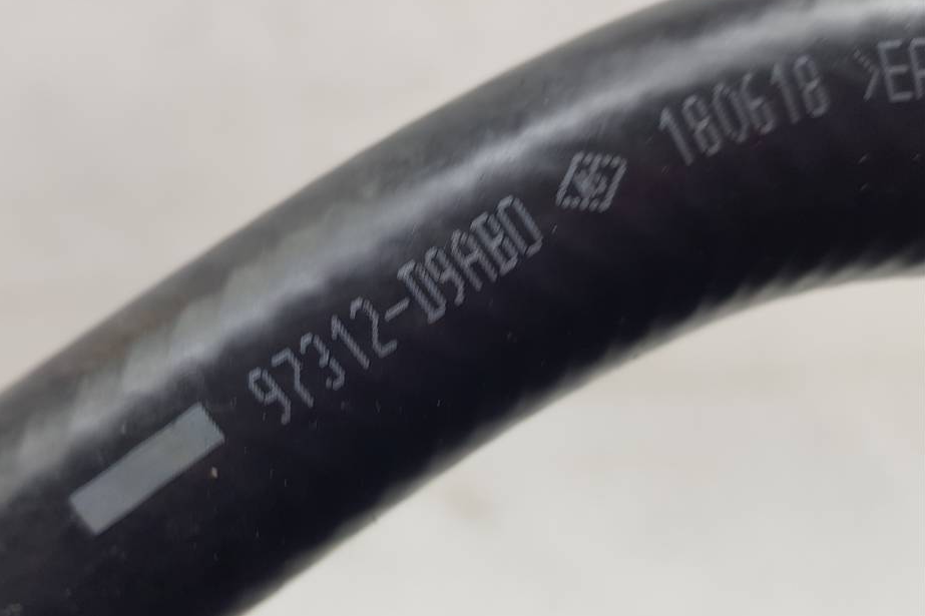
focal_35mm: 30
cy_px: 327
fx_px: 771
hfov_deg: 61.8
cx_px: 413
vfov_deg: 43.6
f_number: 1.7
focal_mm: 4.2
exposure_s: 1/50
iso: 64
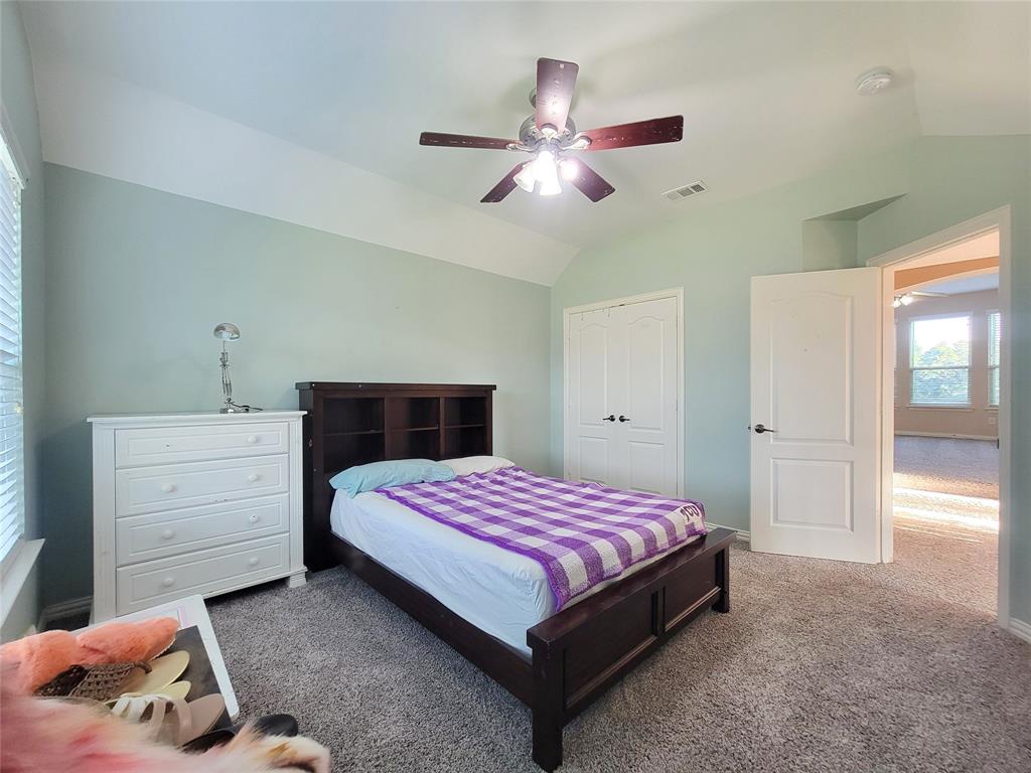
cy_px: 386
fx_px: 387
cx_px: 516
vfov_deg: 89.9
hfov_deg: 106.2
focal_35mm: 13
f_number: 2.2
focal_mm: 2.2
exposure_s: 1/60
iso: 320
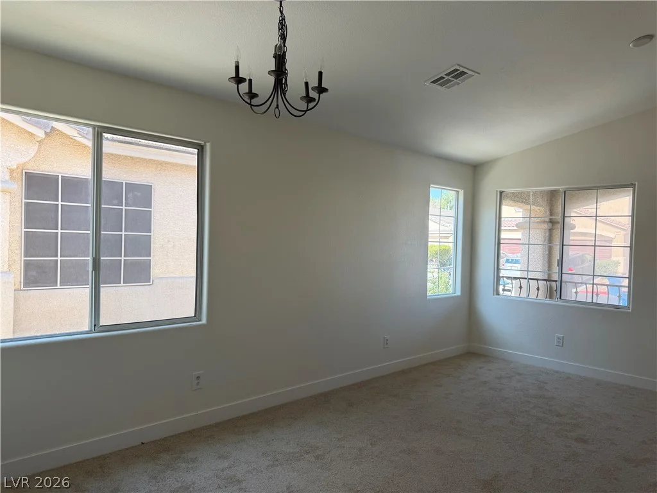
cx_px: 328
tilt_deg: -0.7
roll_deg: -1.5
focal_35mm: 24
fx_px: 456
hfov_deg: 71.6
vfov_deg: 56.8
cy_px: 246
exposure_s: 1/385
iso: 100
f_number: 1.78
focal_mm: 6.76
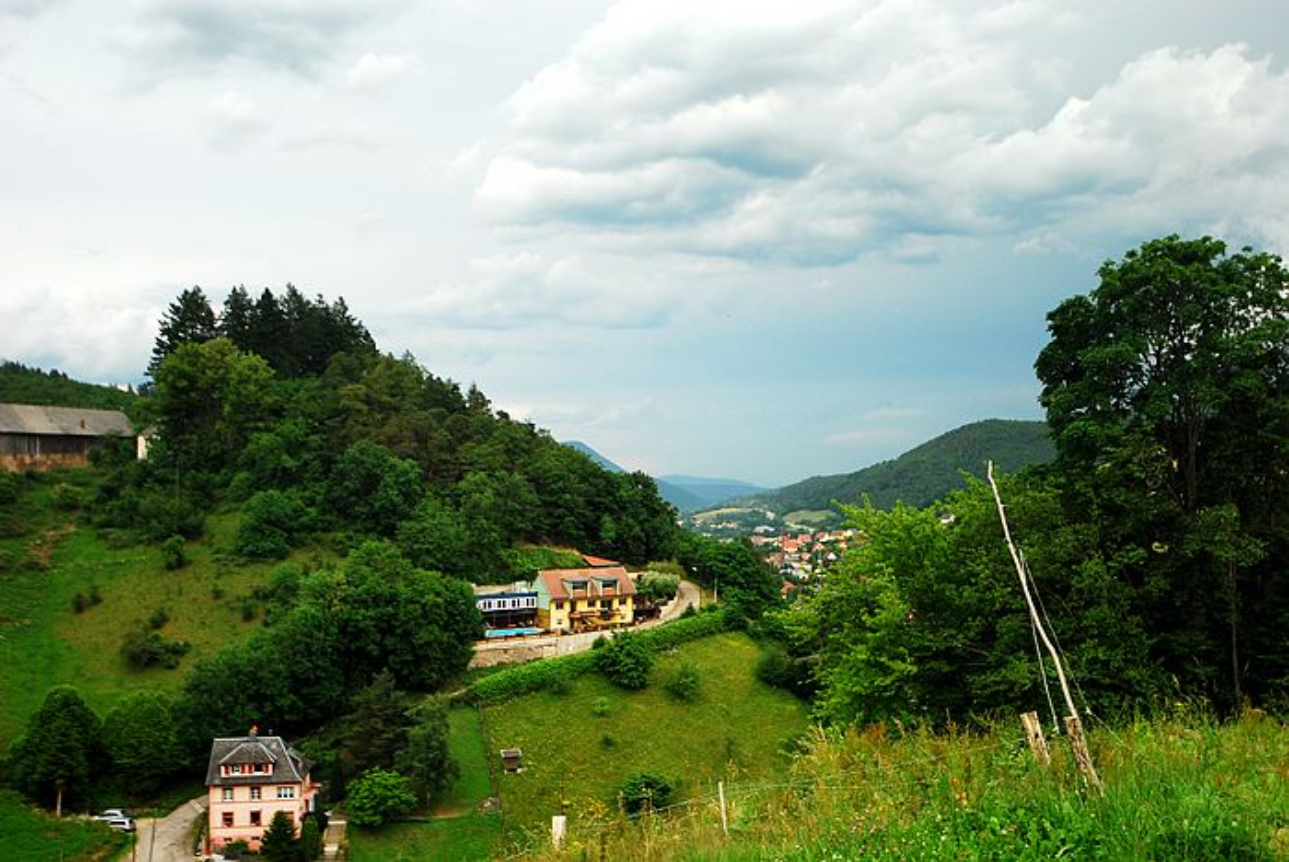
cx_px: 644
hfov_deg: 53.1
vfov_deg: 36.9
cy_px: 431
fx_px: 1290
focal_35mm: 36
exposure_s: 1/40
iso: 200
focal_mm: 24
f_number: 5.6
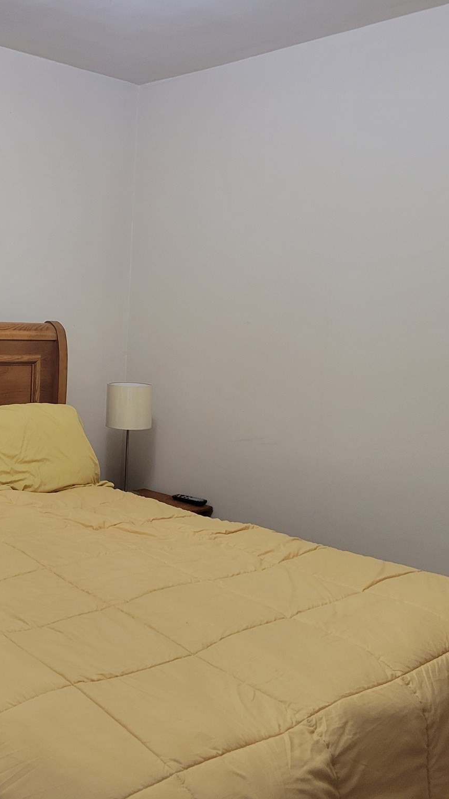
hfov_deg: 30.6
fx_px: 804
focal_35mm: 38
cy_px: 400
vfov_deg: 52.8
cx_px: 106
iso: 400
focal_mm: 5.4
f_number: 1.8
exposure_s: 1/43.2
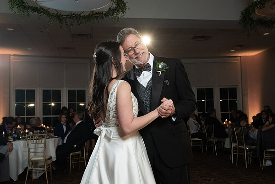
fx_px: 326
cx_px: 143
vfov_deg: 31.4
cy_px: 96
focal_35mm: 43
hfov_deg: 45.7
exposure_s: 1/200
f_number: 5.6
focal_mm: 39
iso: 2000
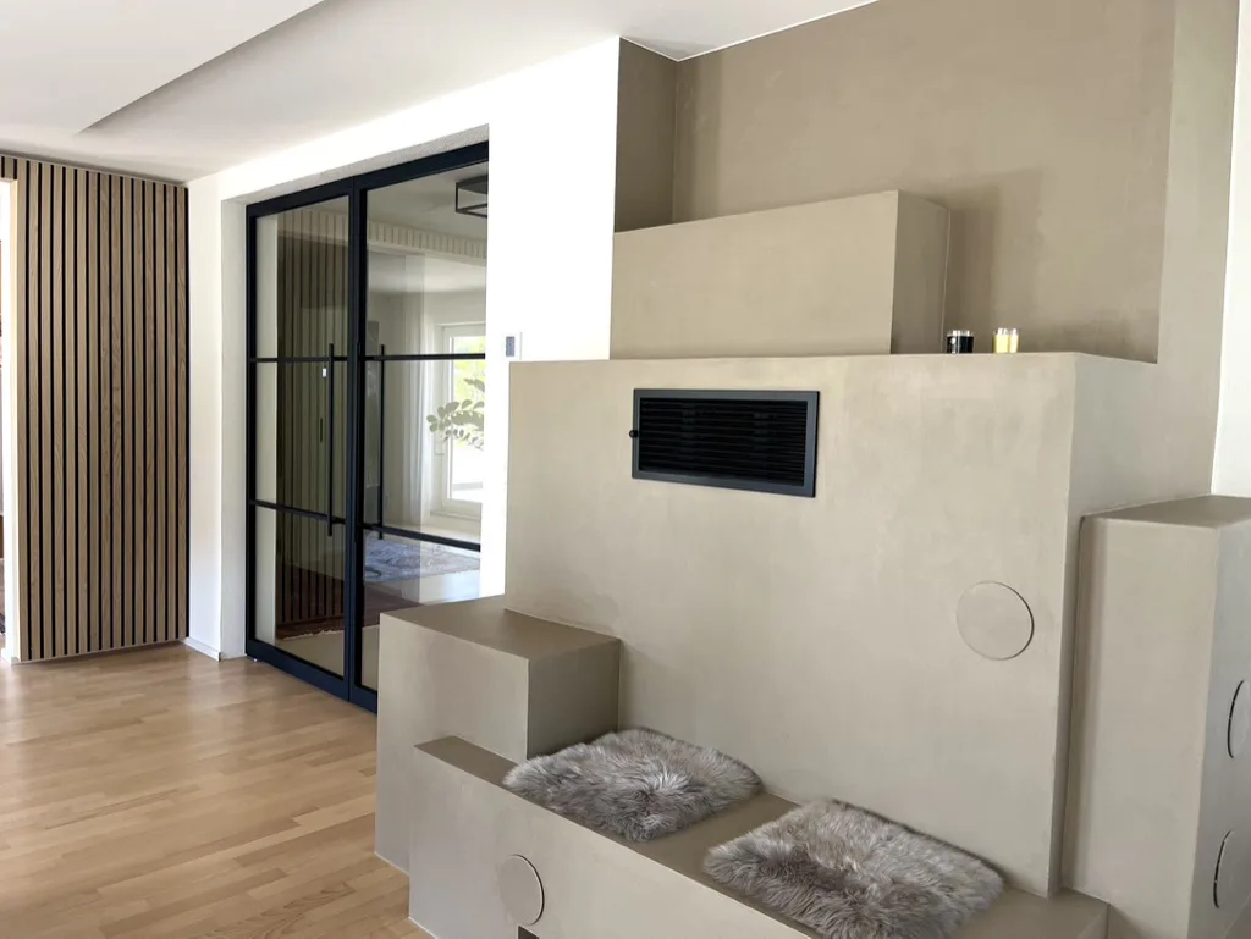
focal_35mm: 26
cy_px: 470
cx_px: 626
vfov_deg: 53.1
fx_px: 940
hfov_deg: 67.3
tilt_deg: -4.0
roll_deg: -1.5
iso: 100
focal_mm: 5.1
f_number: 1.6
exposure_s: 1/121
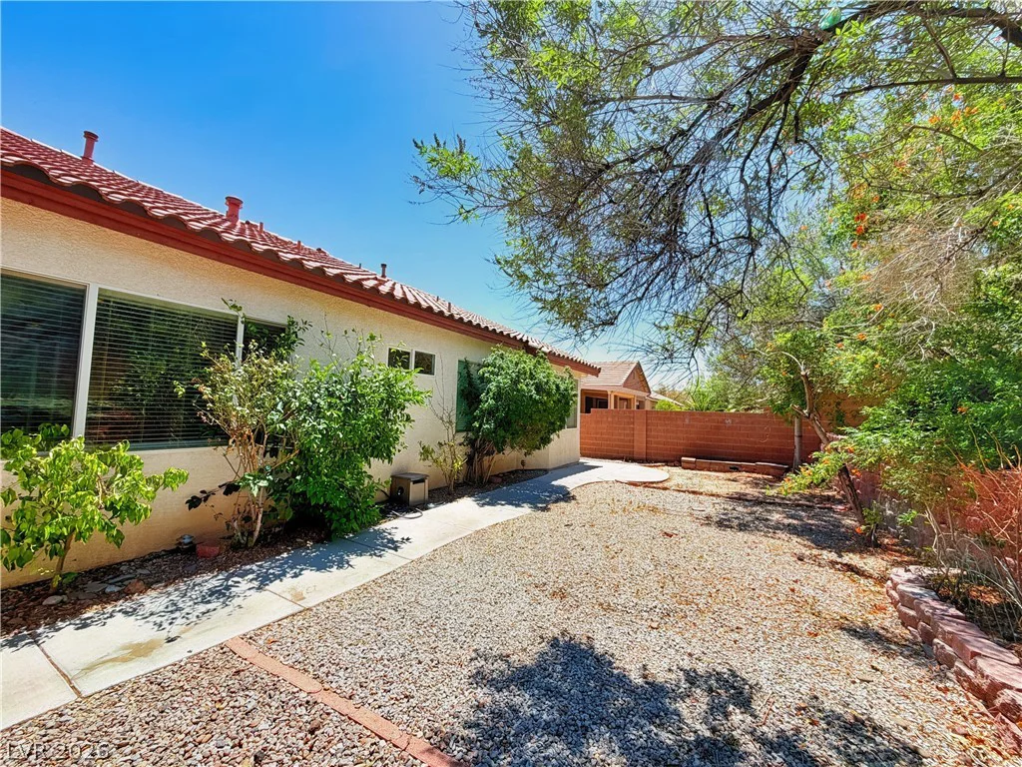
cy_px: 384
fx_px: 413
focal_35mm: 14
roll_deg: -0.3
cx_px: 511
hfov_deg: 102.1
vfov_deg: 85.7
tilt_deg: +6.5
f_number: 2.2
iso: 20
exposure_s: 1/770
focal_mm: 2.22
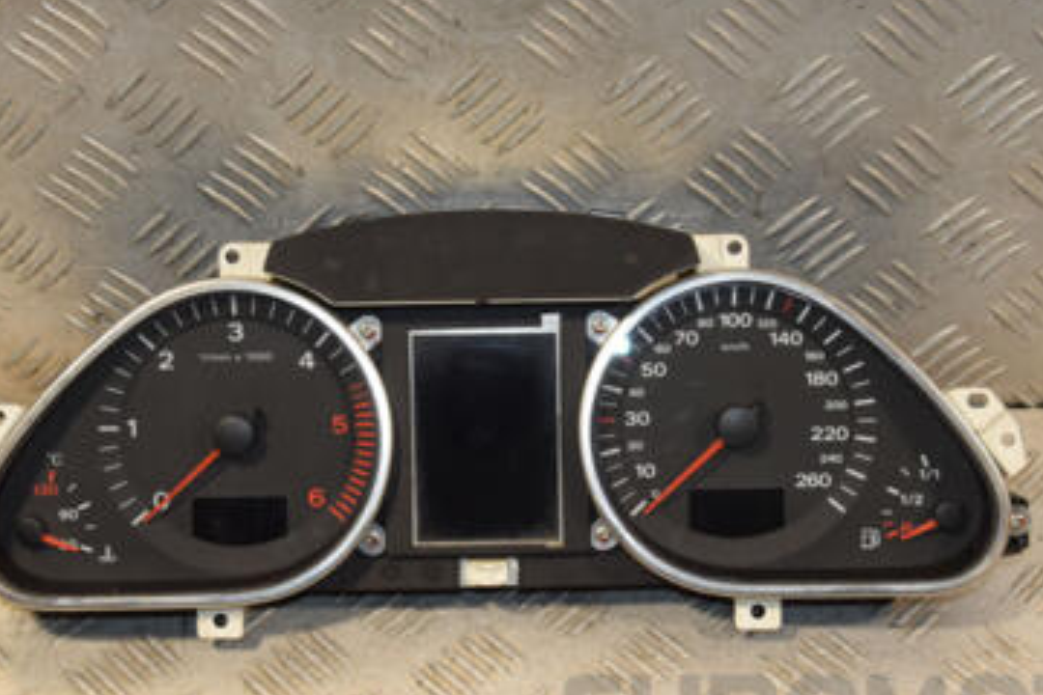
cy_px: 333
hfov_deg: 27.0
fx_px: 2173
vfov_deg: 18.2
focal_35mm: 75
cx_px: 510
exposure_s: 1/200
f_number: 7.1
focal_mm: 30
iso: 800
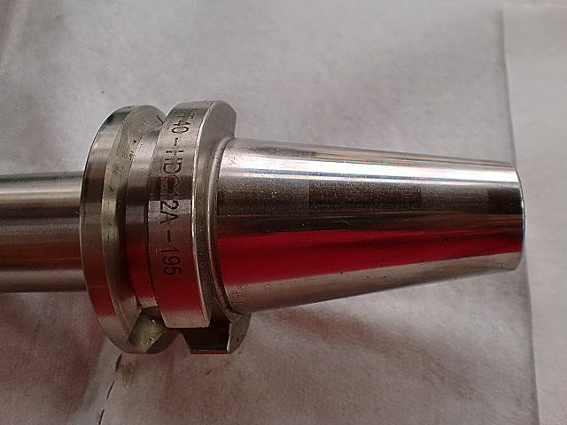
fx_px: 573
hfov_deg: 52.6
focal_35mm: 35
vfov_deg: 40.7
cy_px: 212
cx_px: 284
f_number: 3.1
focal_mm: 6.3
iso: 64
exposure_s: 1/125
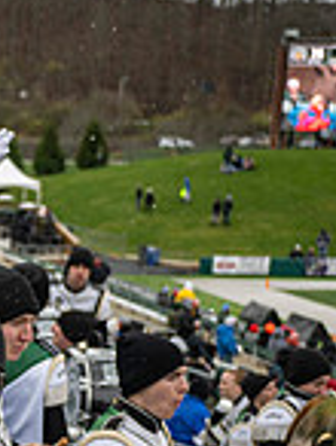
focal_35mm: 122
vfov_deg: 15.8
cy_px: 448
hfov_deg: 10.7
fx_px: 1574
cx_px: -434
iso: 160
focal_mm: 32
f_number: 2.8
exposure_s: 1/500
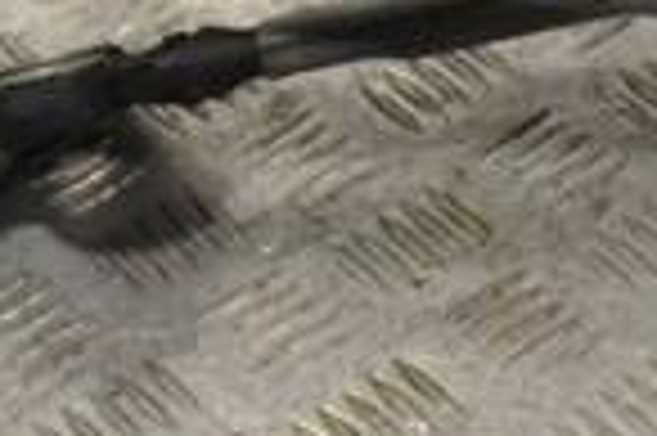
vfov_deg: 6.9
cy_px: -184
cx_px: 972
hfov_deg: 10.1
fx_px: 3591
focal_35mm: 197
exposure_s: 1/320
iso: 3200
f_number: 9
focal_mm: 32
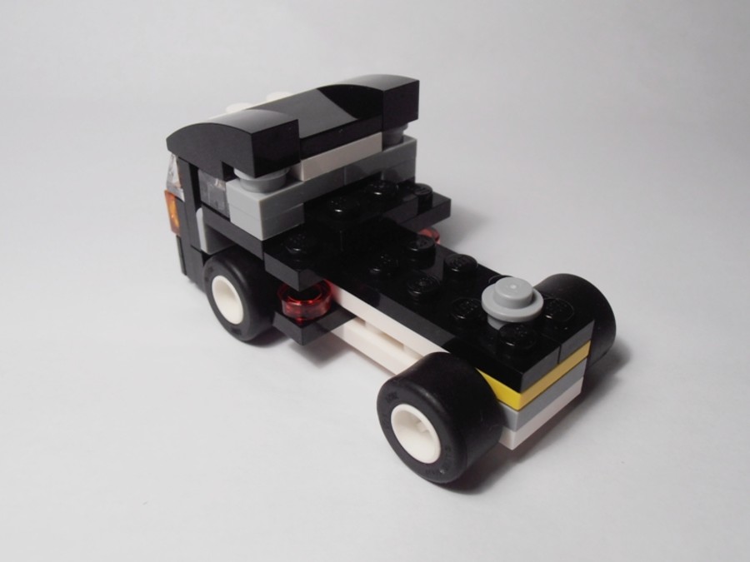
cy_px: 281
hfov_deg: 50.1
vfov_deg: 38.7
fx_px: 802
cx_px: 375
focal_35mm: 37
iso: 80
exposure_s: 1/60
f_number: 3.9
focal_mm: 6.61
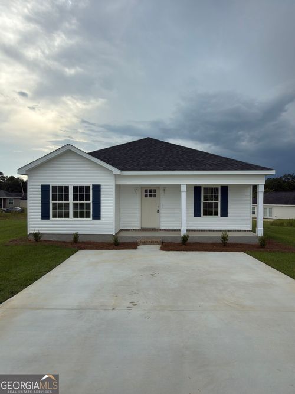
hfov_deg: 61.1
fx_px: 250
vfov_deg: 76.4
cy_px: 197
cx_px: 148
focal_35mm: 22
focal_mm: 2.22
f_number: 2.2
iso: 16
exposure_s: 1/854
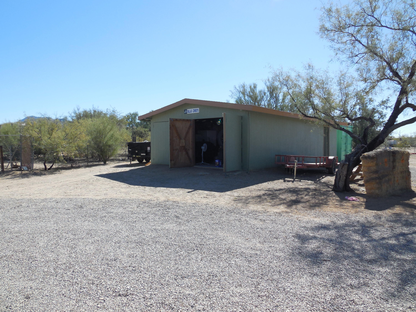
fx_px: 300
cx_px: 208
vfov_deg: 54.9
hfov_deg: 69.4
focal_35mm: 25
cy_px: 156
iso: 125
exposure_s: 1/1250
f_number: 3.1
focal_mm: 4.5
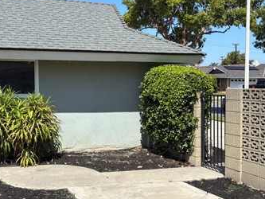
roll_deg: -0.7
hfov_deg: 38.0
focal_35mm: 50
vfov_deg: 29.1
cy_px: 104
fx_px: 383
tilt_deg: -2.5
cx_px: 103
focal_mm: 5.96
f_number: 1.6
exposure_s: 1/3650
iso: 50
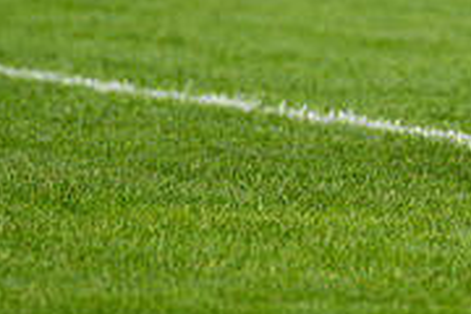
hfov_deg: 1.4
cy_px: -128
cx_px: 413
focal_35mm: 1451
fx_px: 18982
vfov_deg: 0.9
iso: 280
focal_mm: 300
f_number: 2.8
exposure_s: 1/3200
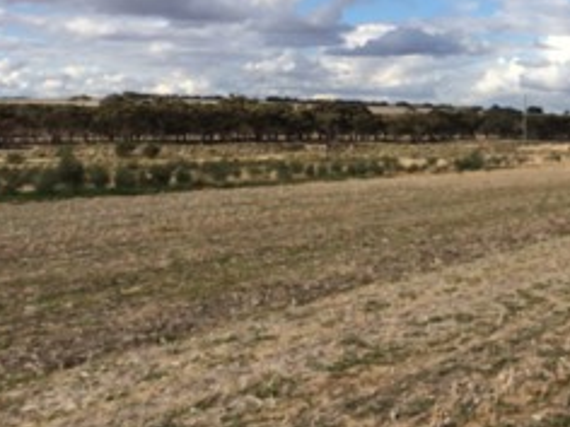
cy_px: 63
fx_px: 1054
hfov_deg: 28.6
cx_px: 558
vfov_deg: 22.5
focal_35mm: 64
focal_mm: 4.15
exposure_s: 1/3165
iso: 32
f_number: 2.2
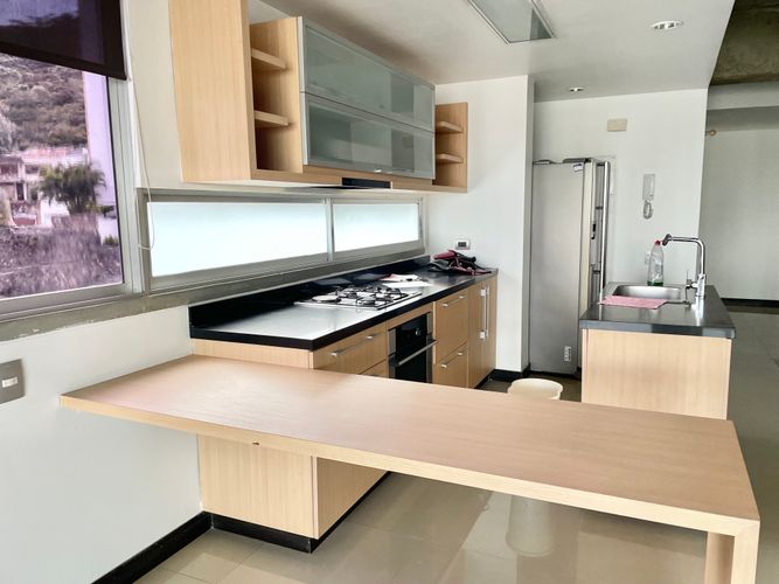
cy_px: 292
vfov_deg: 53.0
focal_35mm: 26
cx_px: 390
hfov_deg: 67.3
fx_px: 585
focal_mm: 4.2
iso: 125
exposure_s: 1/115
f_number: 1.6
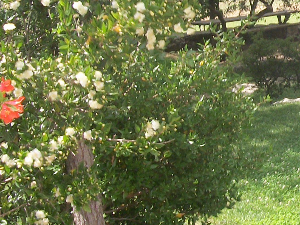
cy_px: 97
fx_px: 1014
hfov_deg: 15.9
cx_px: 399
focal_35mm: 117
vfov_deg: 12.7
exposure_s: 1/60
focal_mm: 5.7
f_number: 8.8
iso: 80
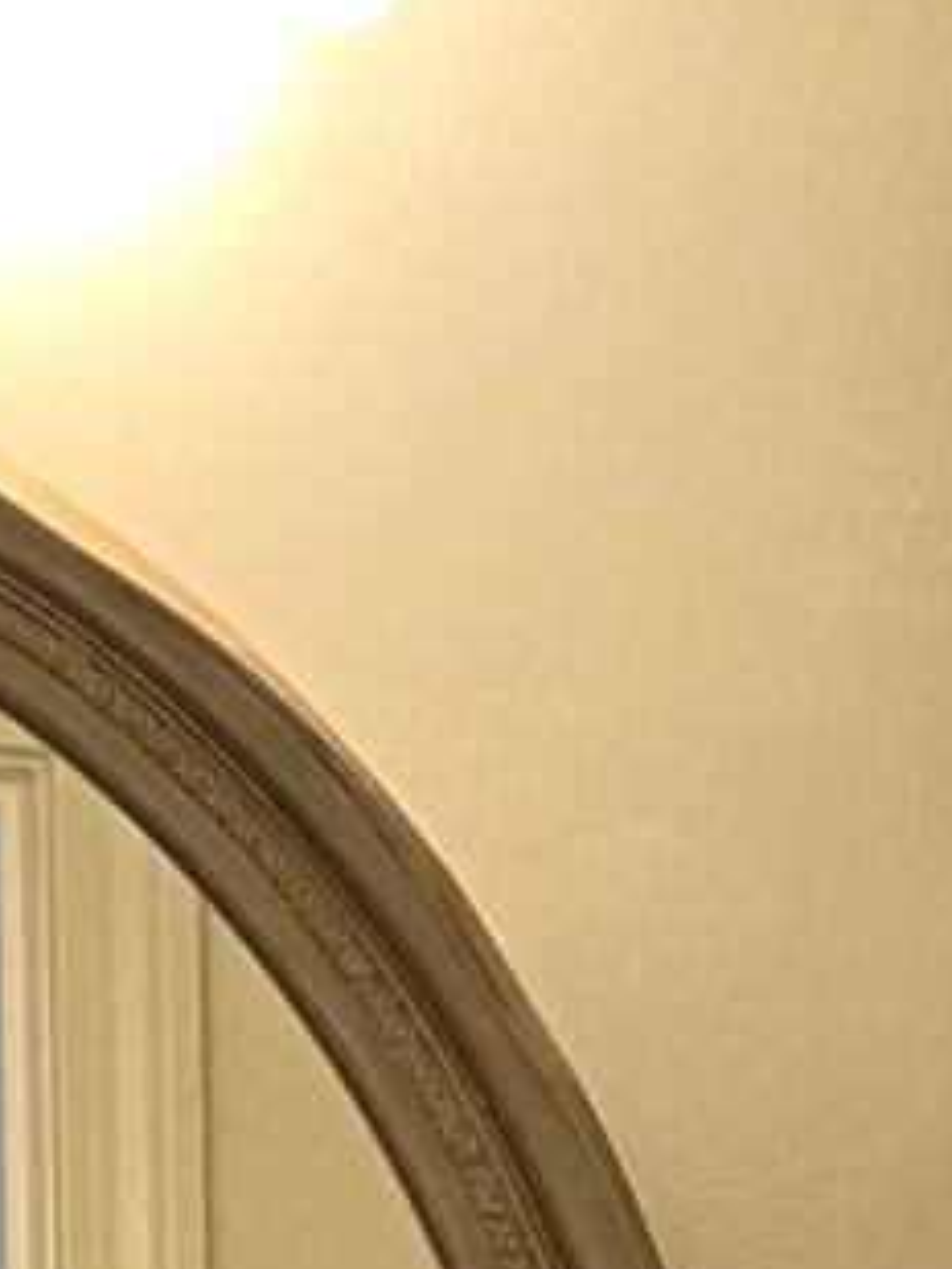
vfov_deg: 9.0
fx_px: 7109
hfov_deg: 7.2
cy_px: 3236
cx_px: 2380
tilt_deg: -4.4
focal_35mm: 194
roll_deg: -0.5
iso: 160
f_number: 1.8
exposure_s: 1/60
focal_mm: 4.25
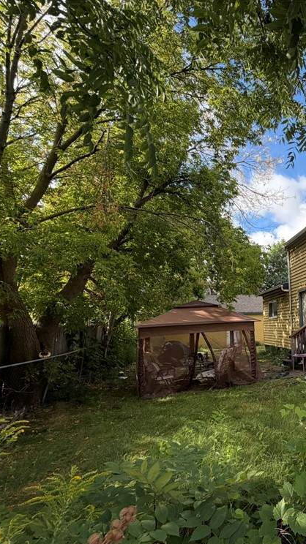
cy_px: 280
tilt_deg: +8.2
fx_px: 303
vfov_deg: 83.8
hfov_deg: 45.3
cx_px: 306
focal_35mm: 21
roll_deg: +1.6
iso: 40
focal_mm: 2.22
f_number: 2.2
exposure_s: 1/527
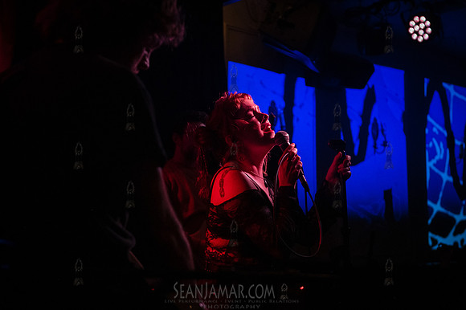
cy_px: 155
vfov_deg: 24.2
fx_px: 724
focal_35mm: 56
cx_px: 233
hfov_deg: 35.7
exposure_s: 1/400
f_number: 3.5
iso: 8000
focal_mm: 56
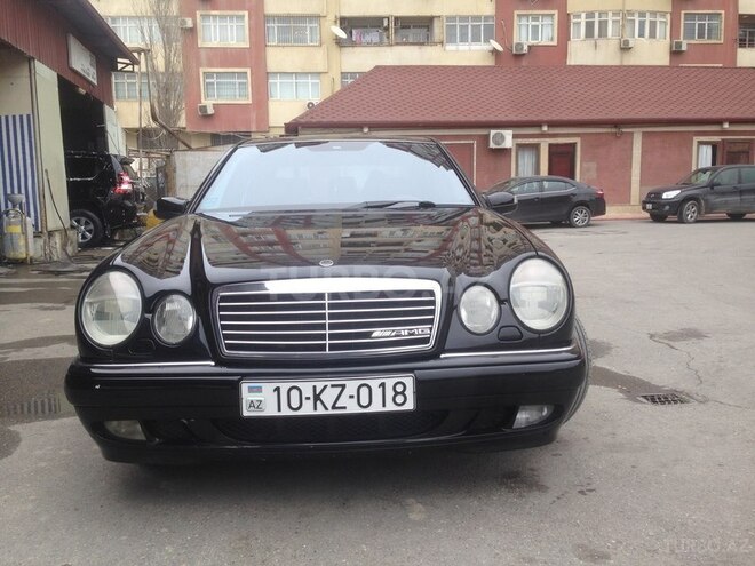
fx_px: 720
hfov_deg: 55.4
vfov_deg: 42.9
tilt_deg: -8.1
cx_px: 378
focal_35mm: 33
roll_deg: +0.7
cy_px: 283
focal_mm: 4.12
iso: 50
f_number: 2.4
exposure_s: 1/229
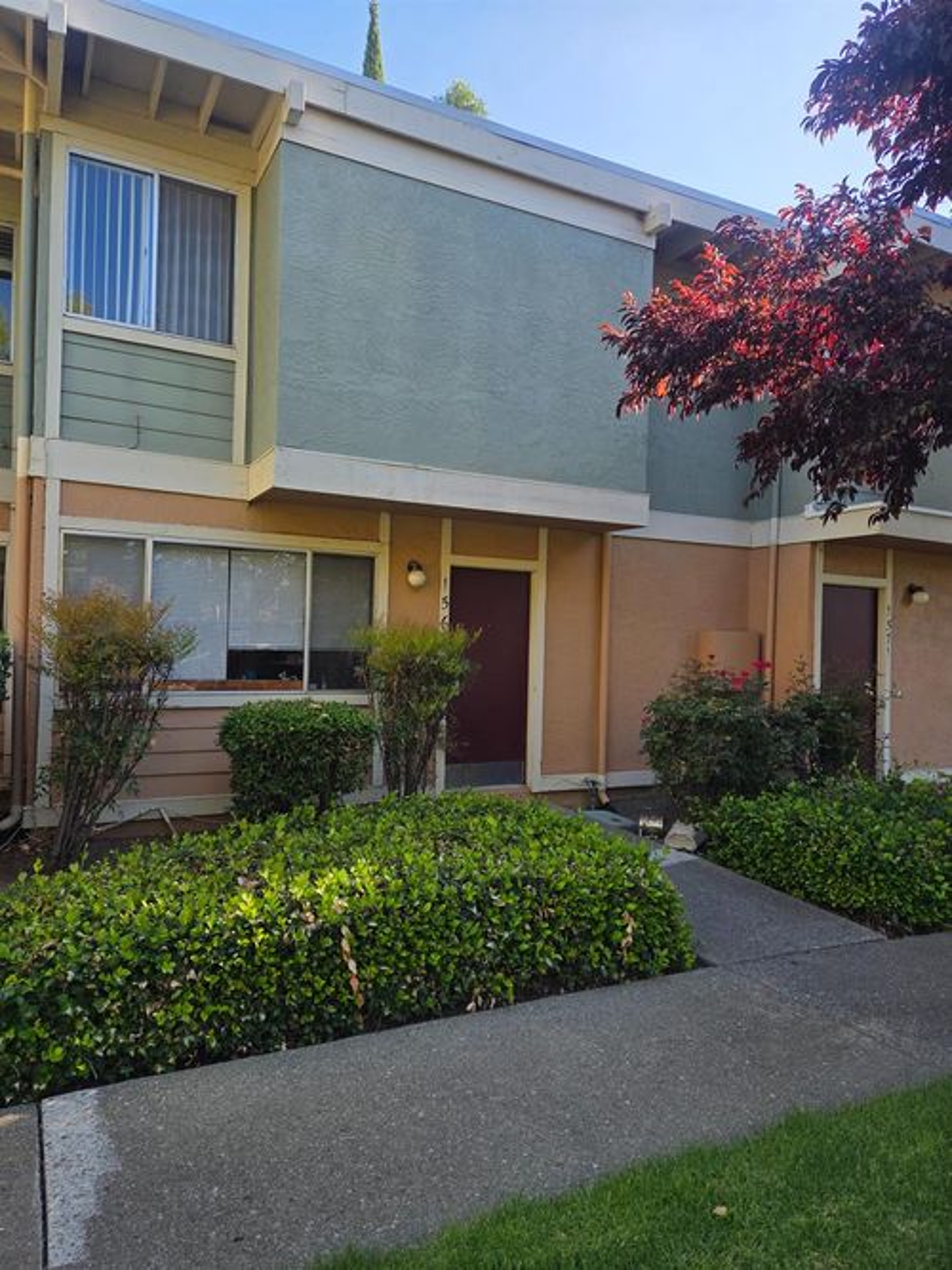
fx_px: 844
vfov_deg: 73.9
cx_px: 476
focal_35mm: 23
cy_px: 635
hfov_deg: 58.9
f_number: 1.8
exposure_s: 1/1262
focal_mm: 5.4
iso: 80
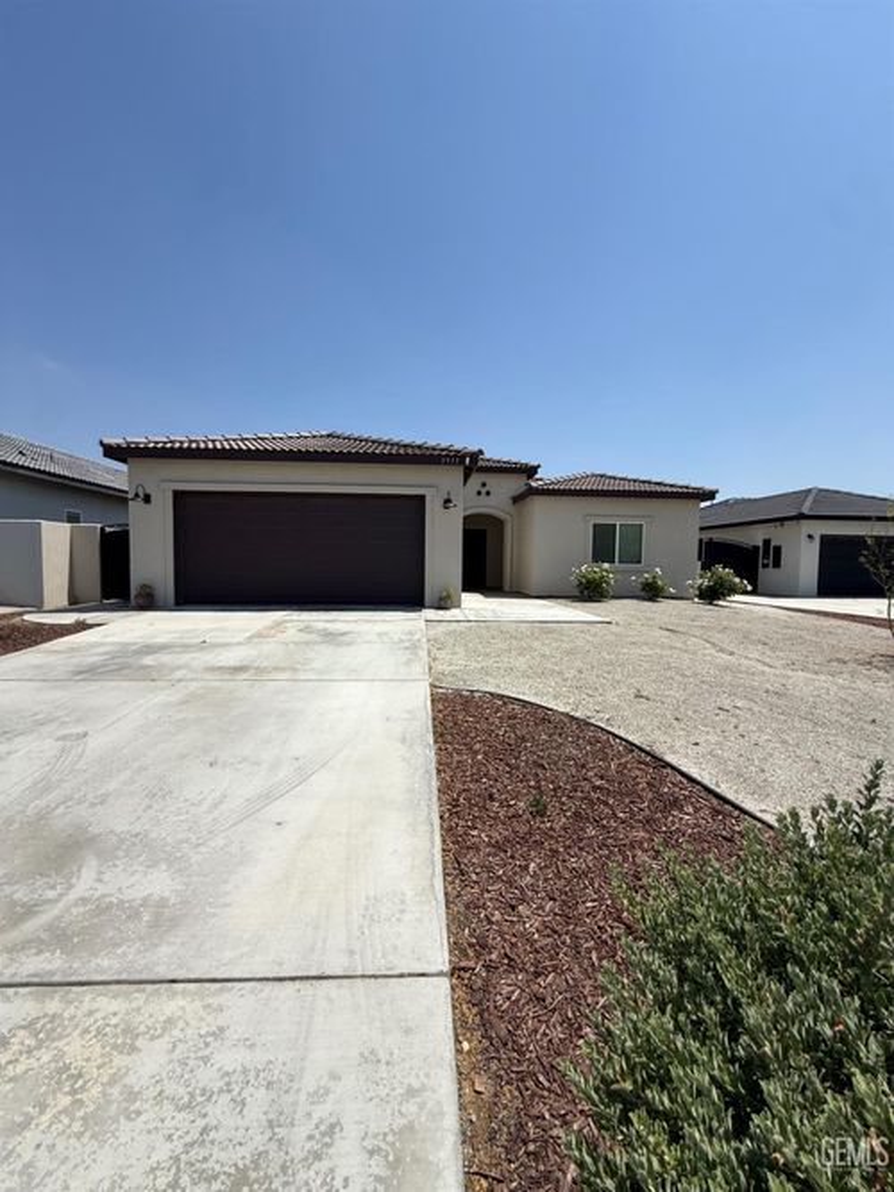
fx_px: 482
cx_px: 447
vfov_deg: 102.1
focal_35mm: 14
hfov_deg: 85.7
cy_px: 596
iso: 50
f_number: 2.2
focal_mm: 2.22
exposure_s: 1/2611
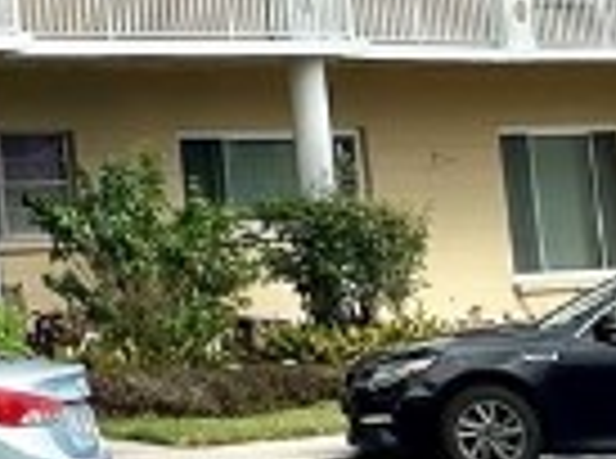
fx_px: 3461
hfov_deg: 9.4
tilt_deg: +12.7
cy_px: -531
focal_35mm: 195
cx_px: -679
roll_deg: +2.0
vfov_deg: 7.2
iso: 50
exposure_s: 1/5587
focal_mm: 5.7
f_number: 1.5
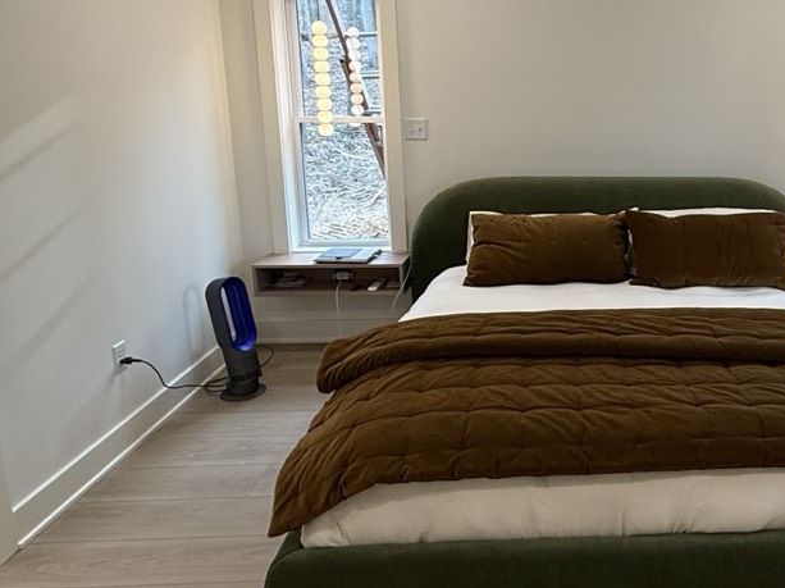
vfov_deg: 43.6
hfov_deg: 53.1
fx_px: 725
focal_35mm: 32
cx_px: 629
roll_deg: -0.6
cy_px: 201
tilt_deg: -11.0
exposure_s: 1/120
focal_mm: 2.22
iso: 125
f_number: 2.2
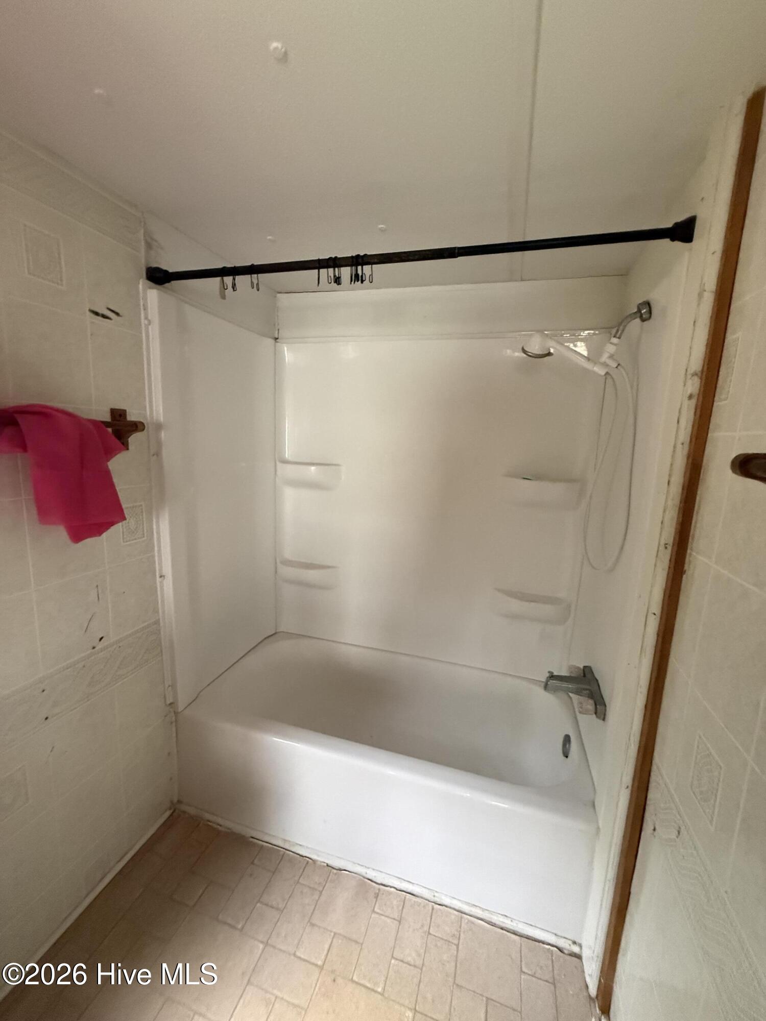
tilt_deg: -9.2
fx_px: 413
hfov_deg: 85.7
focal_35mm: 14
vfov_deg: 102.1
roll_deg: -0.5
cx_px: 383
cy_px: 510
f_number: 2.2
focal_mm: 2.22
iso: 800
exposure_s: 1/60
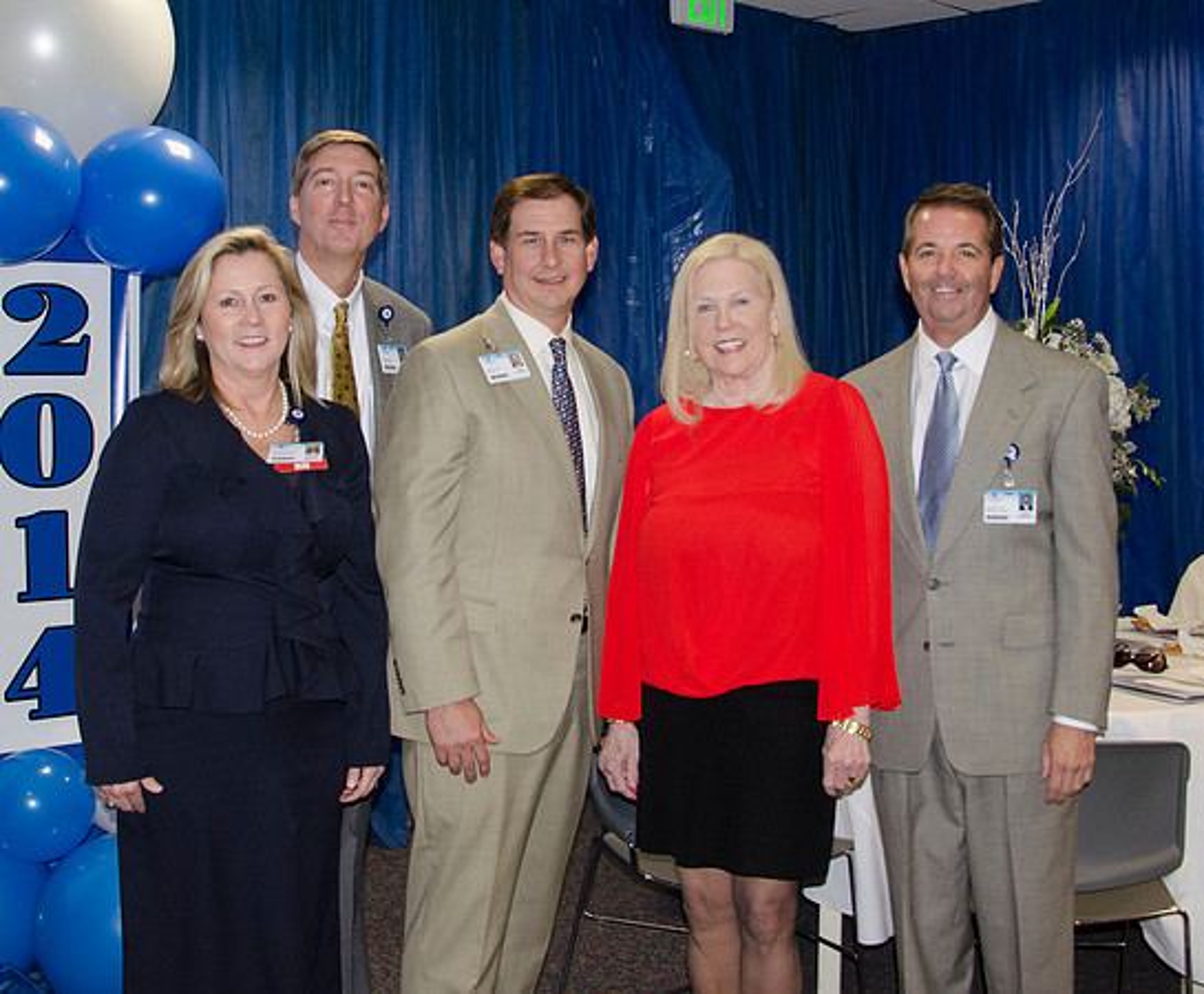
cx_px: 556
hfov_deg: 42.4
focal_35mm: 43
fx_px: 1552
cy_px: 355
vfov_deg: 35.3
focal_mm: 18
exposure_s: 1/60
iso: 400
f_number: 4
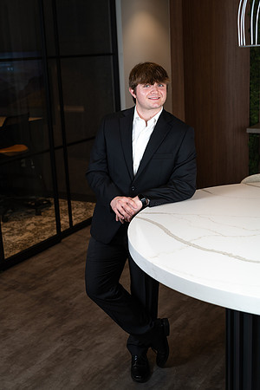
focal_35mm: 50
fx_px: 542
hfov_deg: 27.0
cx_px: 130
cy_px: 195
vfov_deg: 39.6
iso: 100
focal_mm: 50
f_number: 4.5
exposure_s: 1/125
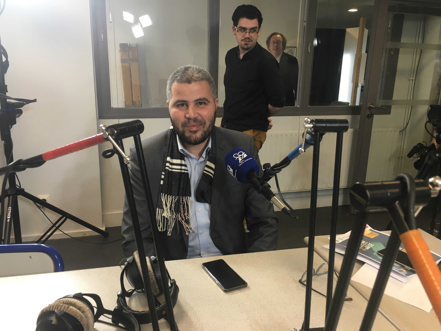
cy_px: 166
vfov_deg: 48.2
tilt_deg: -15.0
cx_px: 220
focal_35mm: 29
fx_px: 369
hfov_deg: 61.7
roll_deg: -1.2
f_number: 2.2
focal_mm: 4.15
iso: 32
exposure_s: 1/33
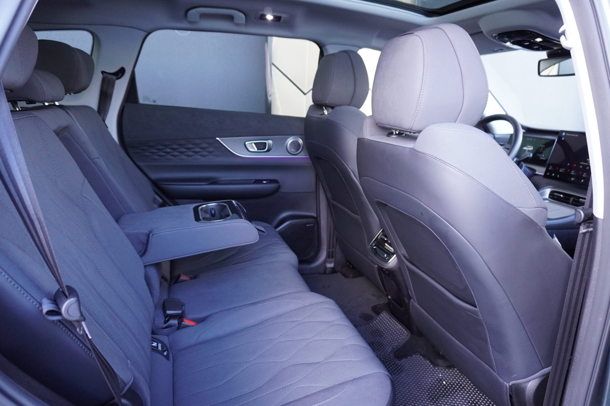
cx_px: 305
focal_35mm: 24
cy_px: 203
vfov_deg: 53.1
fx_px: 407
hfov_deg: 73.7
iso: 1600
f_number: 3.5
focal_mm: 16
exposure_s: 1/160
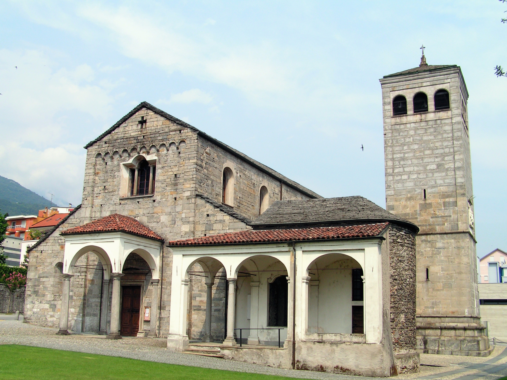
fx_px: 557
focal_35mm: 38
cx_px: 254
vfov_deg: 37.7
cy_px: 190
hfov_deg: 49.0
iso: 50
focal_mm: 6.3
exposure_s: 1/320
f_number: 5.6
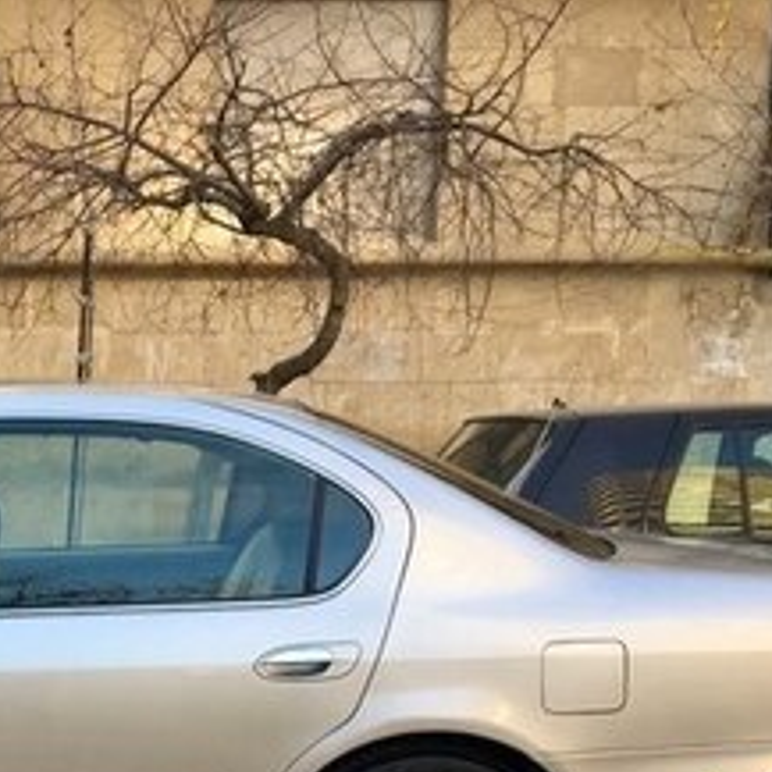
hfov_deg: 21.0
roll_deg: -0.5
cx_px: -96
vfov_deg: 21.0
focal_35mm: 78
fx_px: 1968
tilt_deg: -13.1
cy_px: 877
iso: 25
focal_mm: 4.15
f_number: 2.2
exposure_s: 1/154
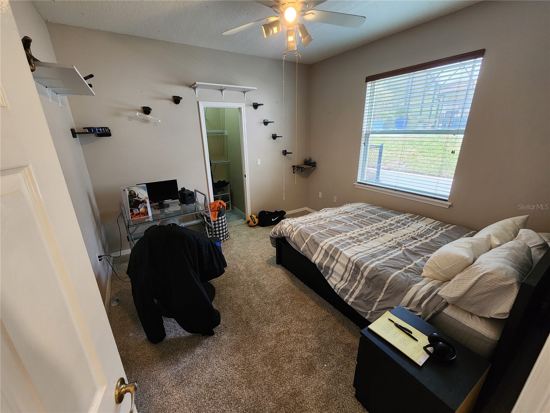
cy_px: 206
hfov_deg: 106.2
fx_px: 207
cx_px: 275
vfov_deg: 89.9
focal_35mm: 13
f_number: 2.2
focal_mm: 2.2
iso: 320
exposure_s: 1/40
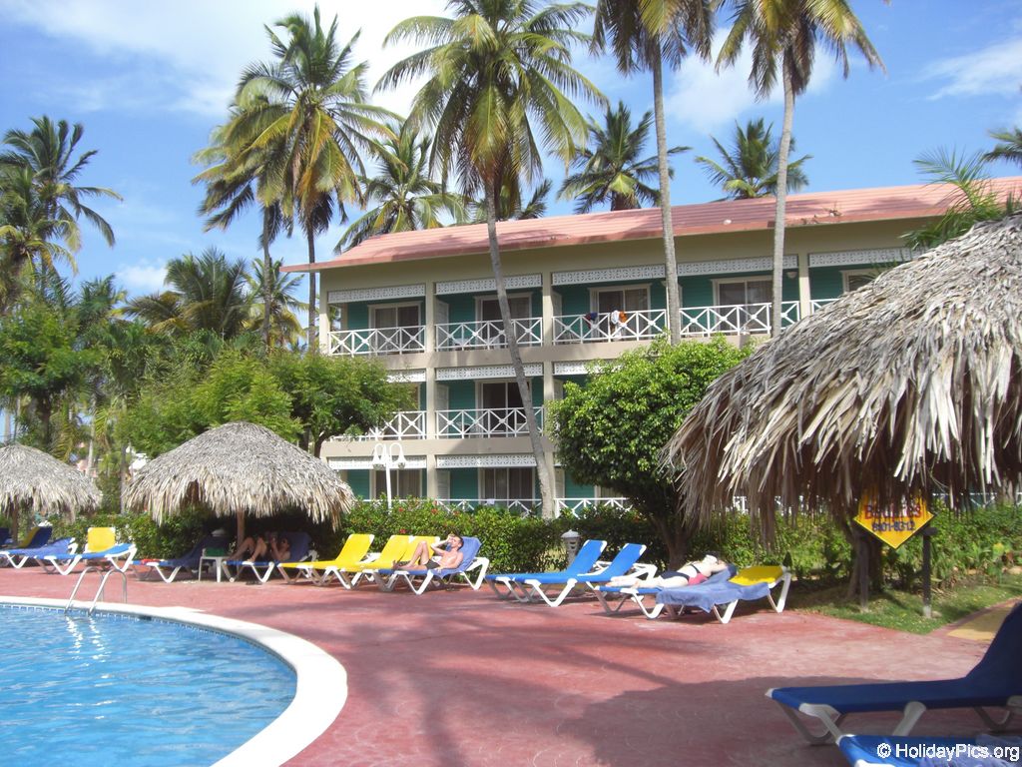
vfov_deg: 37.7
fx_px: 1122
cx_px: 511
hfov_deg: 49.0
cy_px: 384
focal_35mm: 38
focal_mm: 6.2
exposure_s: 1/800
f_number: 2.7
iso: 64
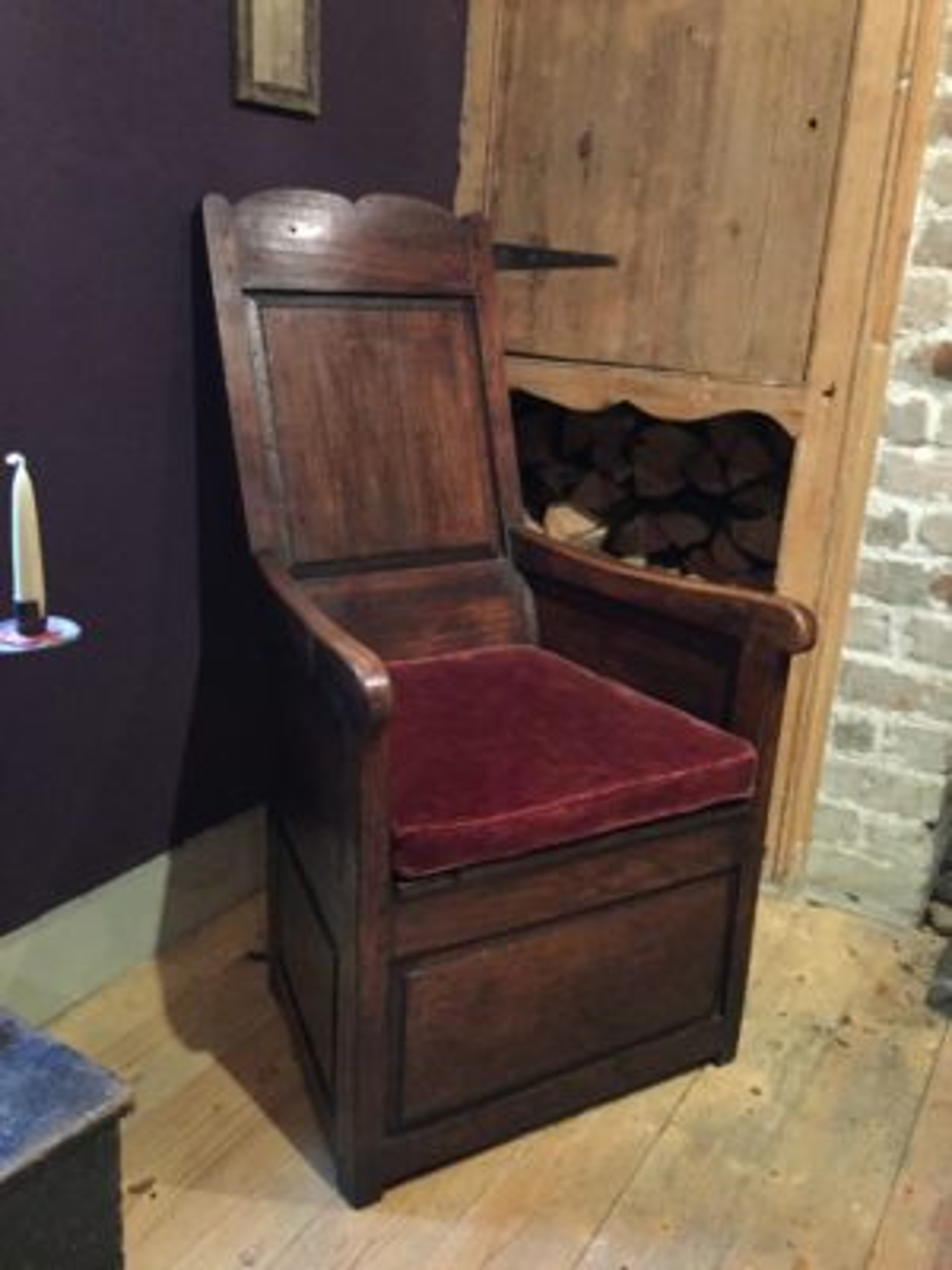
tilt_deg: -17.3
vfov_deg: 58.4
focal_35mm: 31
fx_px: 1137
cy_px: 635
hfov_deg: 45.4
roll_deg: -3.3
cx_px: 476
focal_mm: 3.3
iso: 500
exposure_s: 1/17
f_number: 2.4
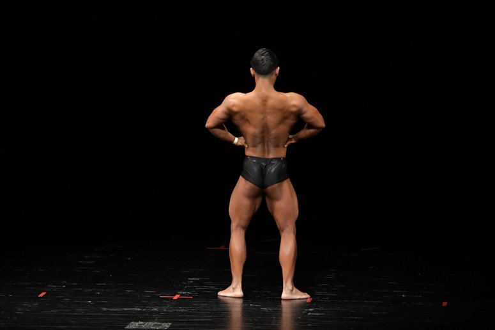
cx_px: 248
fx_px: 3505
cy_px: 165
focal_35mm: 255
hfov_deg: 8.1
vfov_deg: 5.4
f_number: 5.6
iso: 3200
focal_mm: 170
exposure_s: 1/400
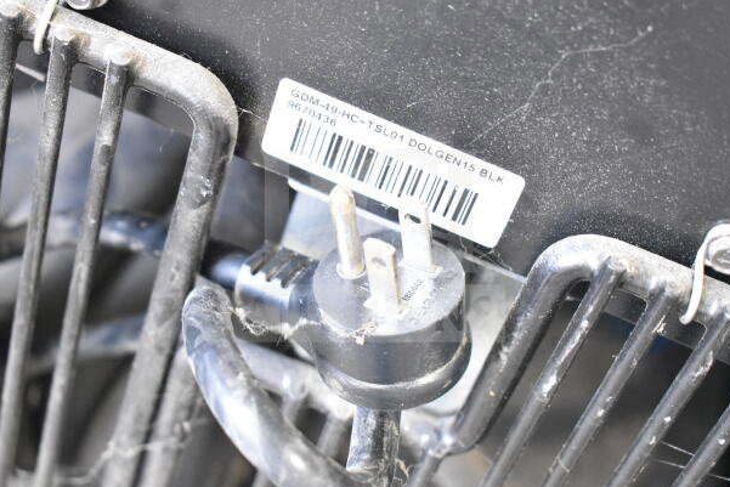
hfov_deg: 28.8
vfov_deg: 19.5
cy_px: 246
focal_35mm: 70
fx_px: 1420
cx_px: 368
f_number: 5.3
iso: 7200
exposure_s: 1/80
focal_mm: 46
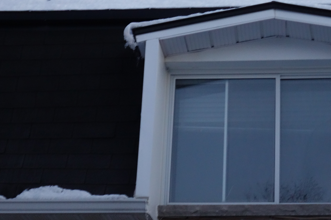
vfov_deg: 10.5
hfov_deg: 15.7
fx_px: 1195
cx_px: 255
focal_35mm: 130
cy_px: 5
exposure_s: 1/80
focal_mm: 24.7
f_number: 4
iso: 1000
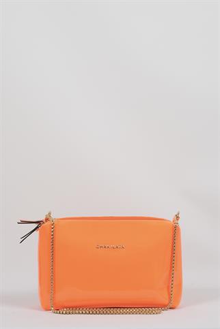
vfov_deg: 24.8
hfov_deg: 16.7
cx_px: 110
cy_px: 164
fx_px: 752
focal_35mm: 82
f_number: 7.1
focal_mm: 54.5
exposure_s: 1/125
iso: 800
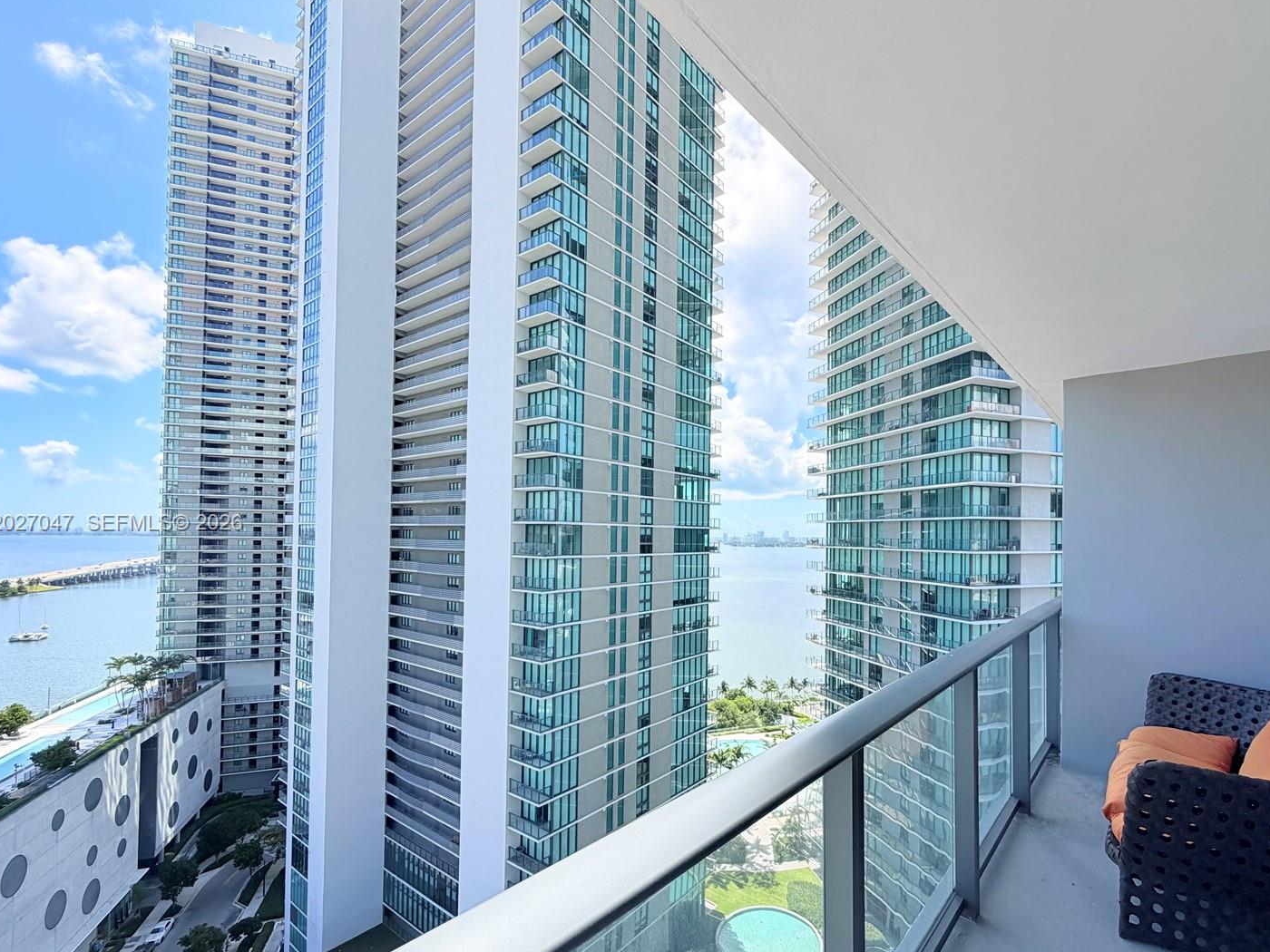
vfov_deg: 77.9
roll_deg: -1.0
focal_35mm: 16
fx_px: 587
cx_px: 686
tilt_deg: +1.8
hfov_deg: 94.3
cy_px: 524
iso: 40
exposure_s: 1/760
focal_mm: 2.22
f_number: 2.2
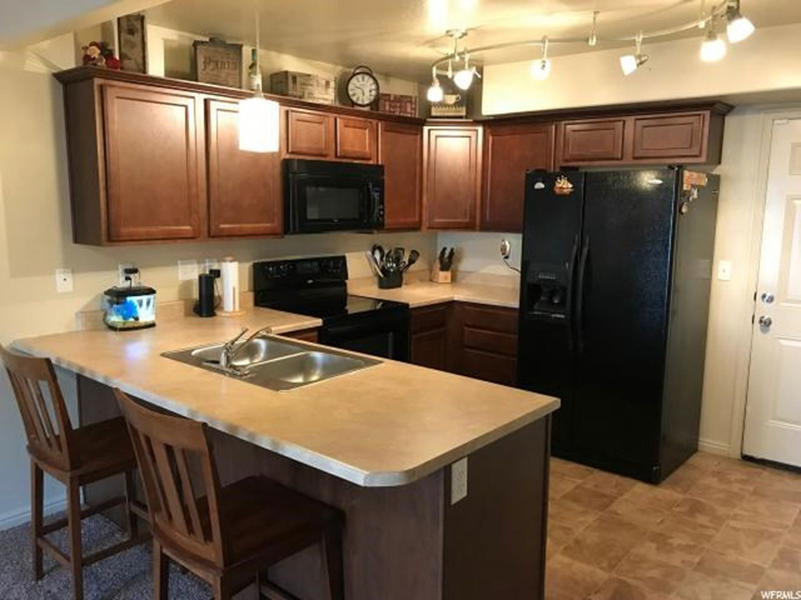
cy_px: 300
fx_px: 648
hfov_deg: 63.4
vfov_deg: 49.7
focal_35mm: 28
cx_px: 400
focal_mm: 3.99
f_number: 1.8
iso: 80
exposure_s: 1/15
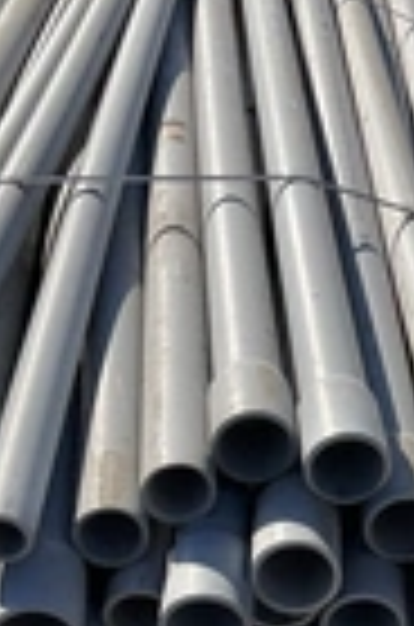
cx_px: 500
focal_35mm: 87
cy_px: 536
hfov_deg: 15.1
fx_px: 1508
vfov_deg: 23.0
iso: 25
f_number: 1.8
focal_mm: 3
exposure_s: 1/2801
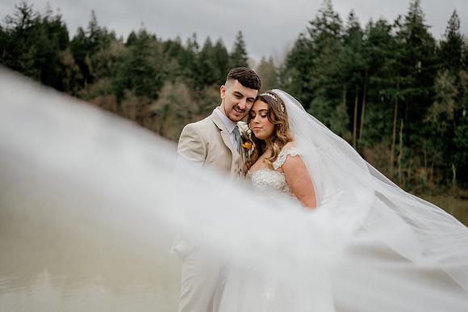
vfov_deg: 37.8
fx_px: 455
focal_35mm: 35
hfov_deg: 54.5
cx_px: 234
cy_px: 156
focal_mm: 35
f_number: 1.8
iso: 400
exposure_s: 1/5000
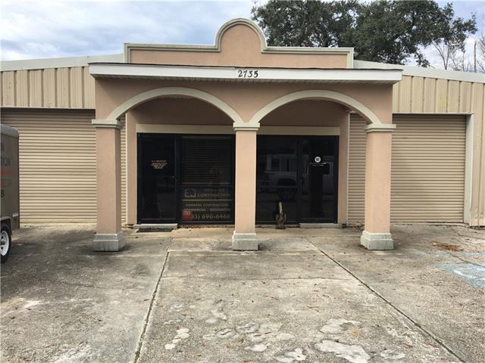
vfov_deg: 48.2
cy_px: 182
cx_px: 242
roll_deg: -1.3
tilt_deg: -2.4
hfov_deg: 61.7
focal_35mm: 29
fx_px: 406
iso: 25
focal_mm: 4.15
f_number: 2.2
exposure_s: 1/986
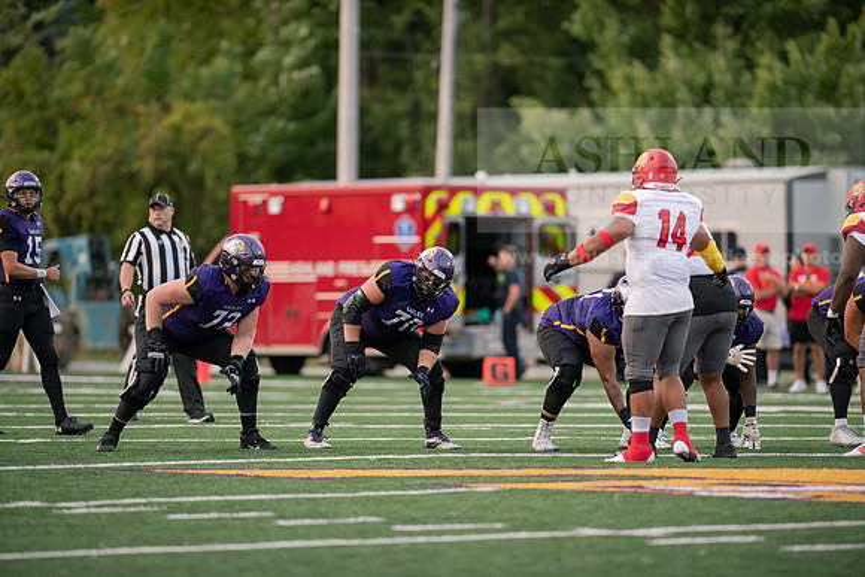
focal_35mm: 300
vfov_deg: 4.6
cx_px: 432
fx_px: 7210
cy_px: 288
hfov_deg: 6.9
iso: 1600
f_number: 2.8
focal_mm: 300
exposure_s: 1/1000
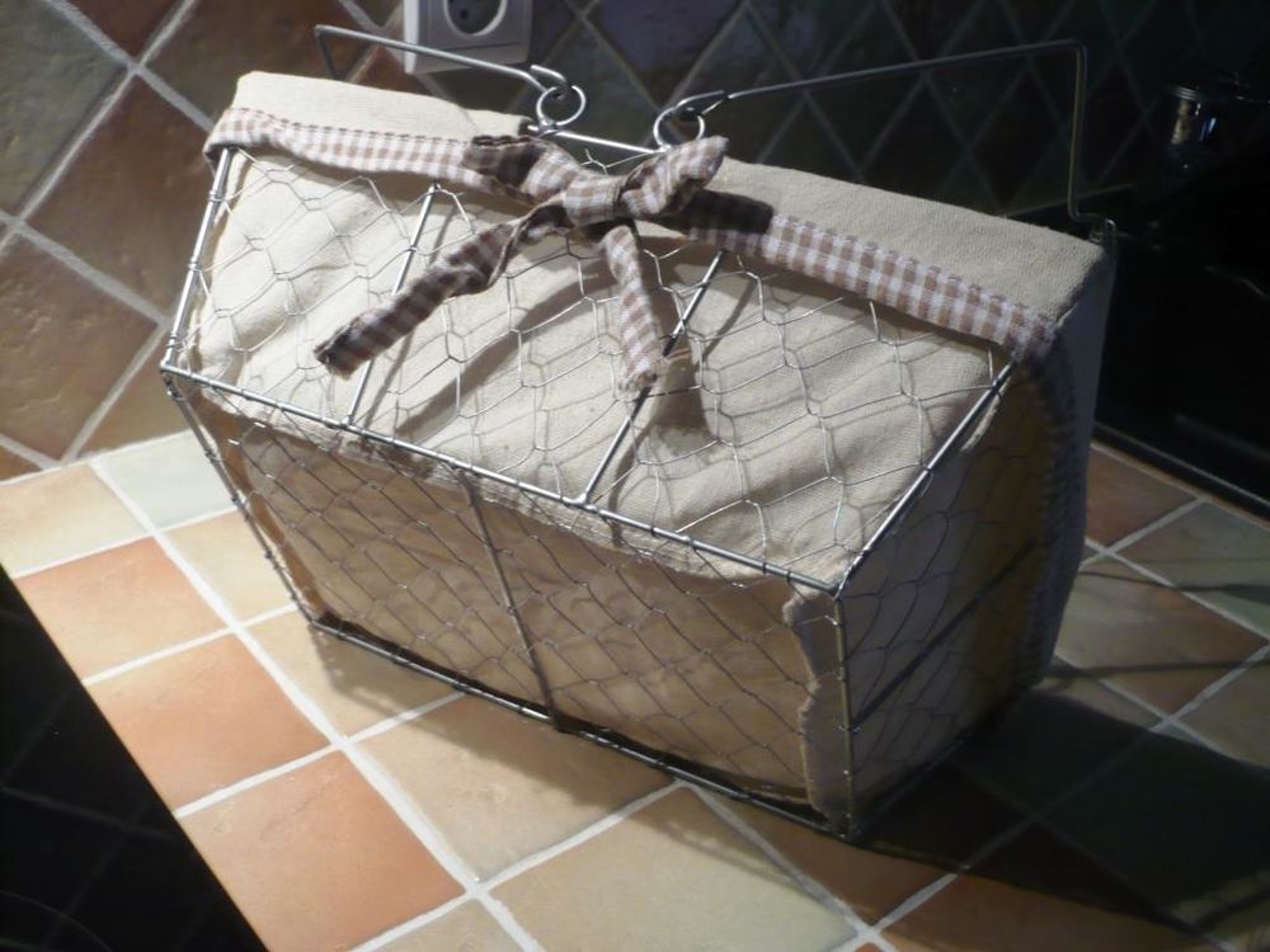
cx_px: 635
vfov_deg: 40.7
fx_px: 1284
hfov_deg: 52.6
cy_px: 476
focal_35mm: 35
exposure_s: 1/15
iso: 200
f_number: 2.8
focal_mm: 5.8
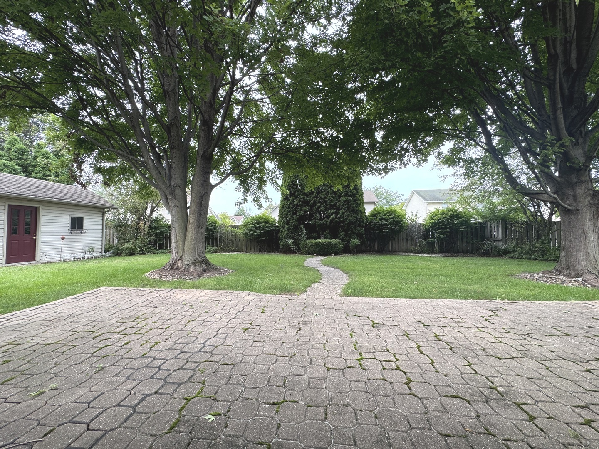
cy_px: 224
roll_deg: -0.1
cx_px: 300
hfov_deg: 102.1
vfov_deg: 85.7
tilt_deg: +1.6
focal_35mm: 14
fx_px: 242
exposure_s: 1/134
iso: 40
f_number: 2.2
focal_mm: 2.22
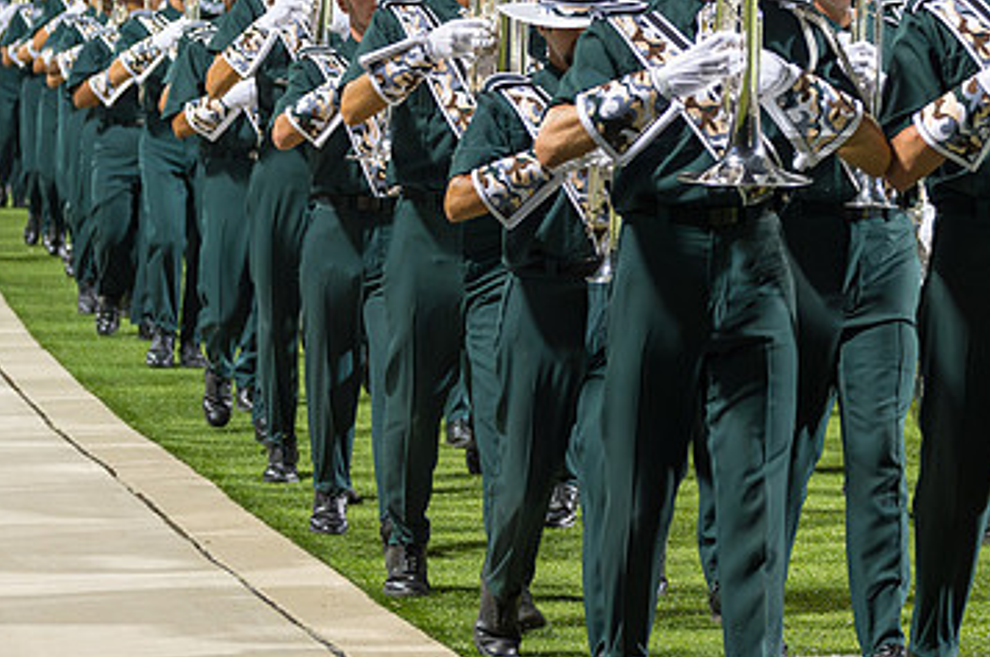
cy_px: 135
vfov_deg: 7.8
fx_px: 4806
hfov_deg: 11.7
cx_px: 712
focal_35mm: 175
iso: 4000
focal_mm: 95
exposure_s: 1/160
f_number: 4.5
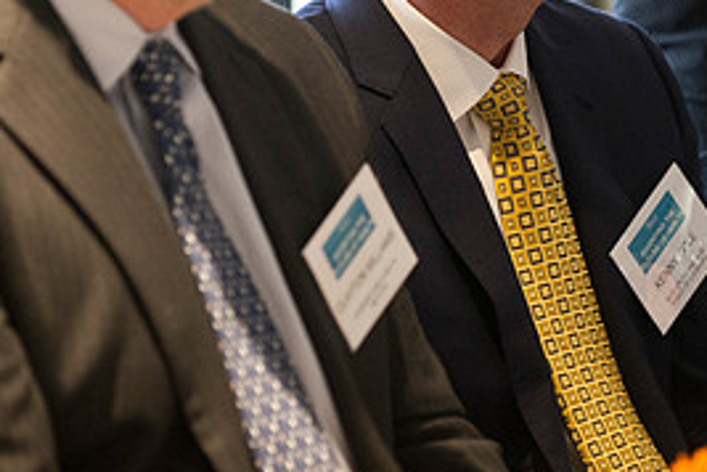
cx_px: 500
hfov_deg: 7.0
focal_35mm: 293
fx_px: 5754
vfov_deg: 4.7
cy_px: 69
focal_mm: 135
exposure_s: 1/80
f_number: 2.8
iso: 2500
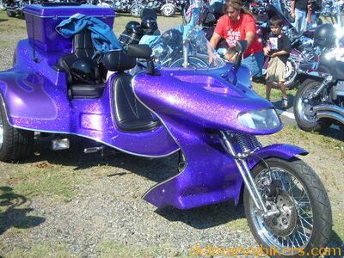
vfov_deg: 26.6
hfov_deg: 34.9
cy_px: 129
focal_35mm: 55
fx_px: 547
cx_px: 172
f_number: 3.6
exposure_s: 1/298
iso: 50
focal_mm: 9.1
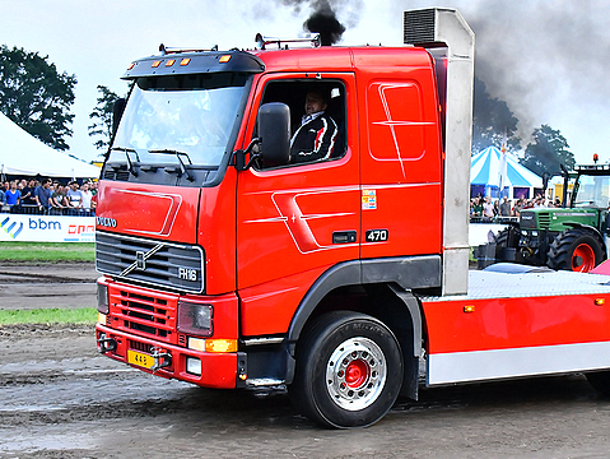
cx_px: 406
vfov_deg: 19.2
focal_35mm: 77
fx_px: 1358
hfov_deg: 25.2
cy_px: 233
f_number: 4.2
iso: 1250
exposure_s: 1/500
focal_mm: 32
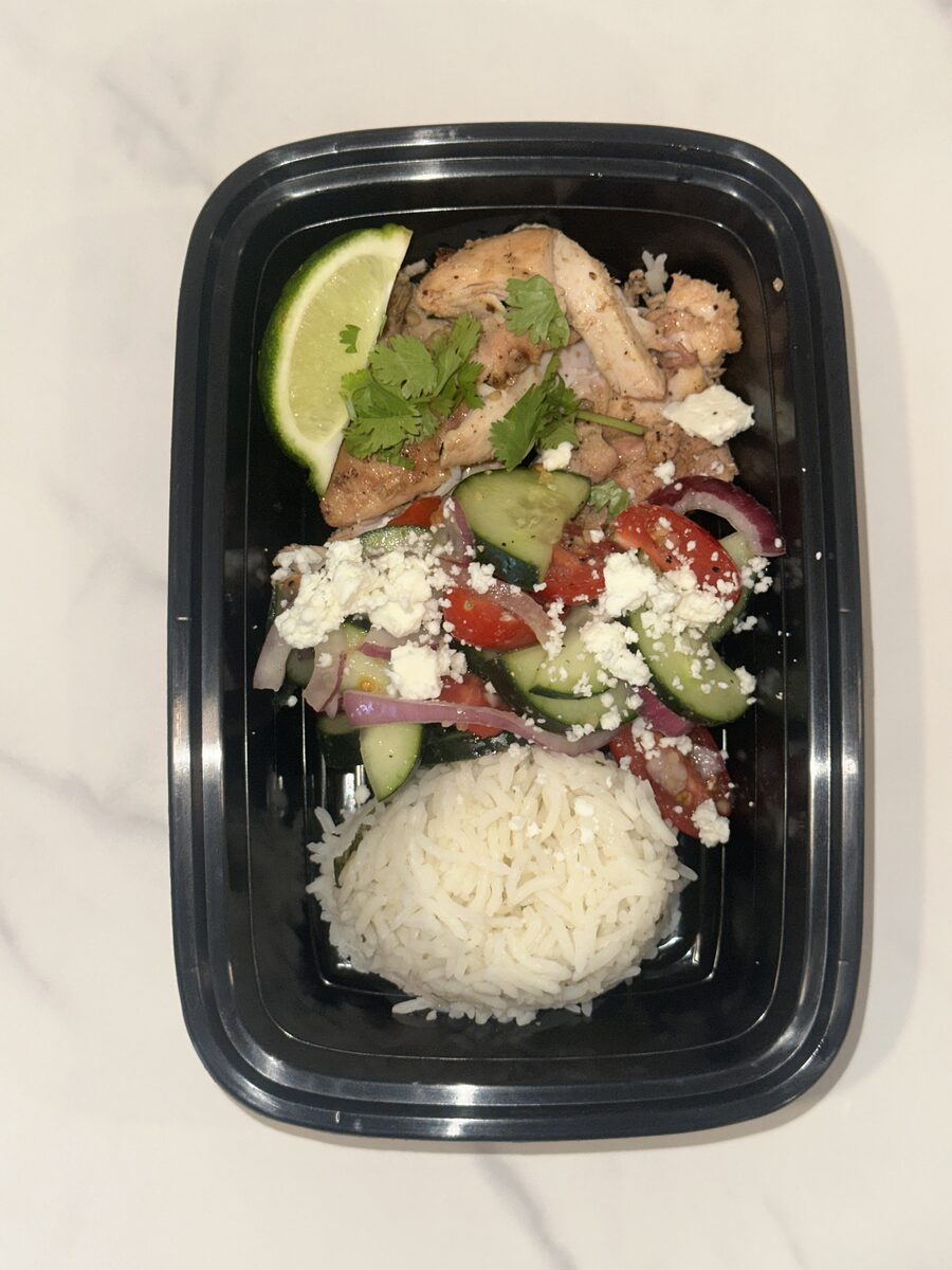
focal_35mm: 48
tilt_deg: -84.3
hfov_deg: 30.3
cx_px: 476
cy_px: 635
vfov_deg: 39.7
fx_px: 1760
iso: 64
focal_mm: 6.86
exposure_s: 1/54
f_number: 1.78
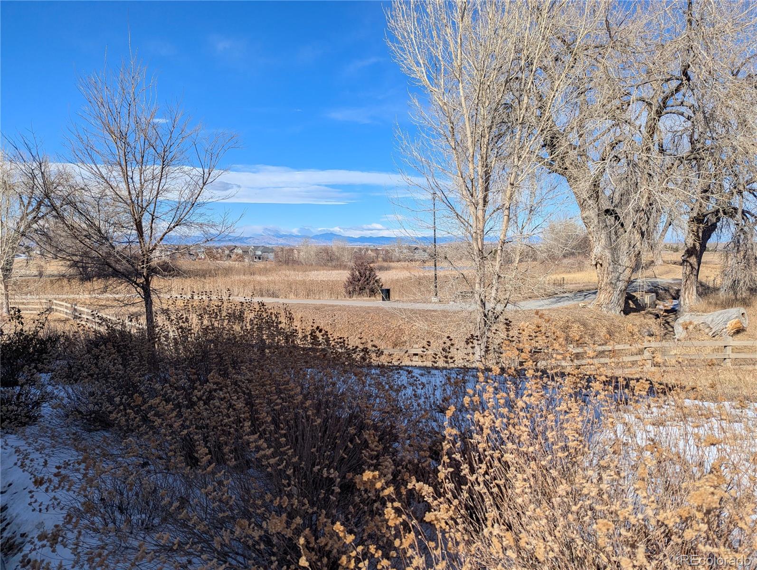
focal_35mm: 24
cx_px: 378
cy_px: 285
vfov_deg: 56.9
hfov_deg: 71.5
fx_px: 526
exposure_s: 1/2463
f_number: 1.85
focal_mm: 6.81
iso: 49
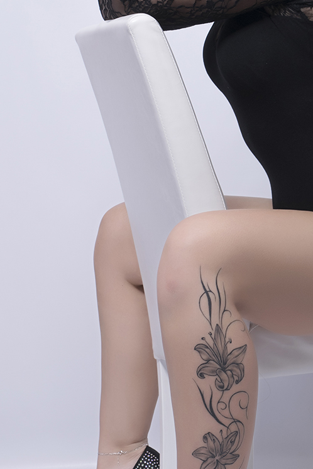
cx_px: 315
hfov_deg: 10.1
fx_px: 1760
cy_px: 212
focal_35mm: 135
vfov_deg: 15.2
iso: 100
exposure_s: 1/200
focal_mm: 42
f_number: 10
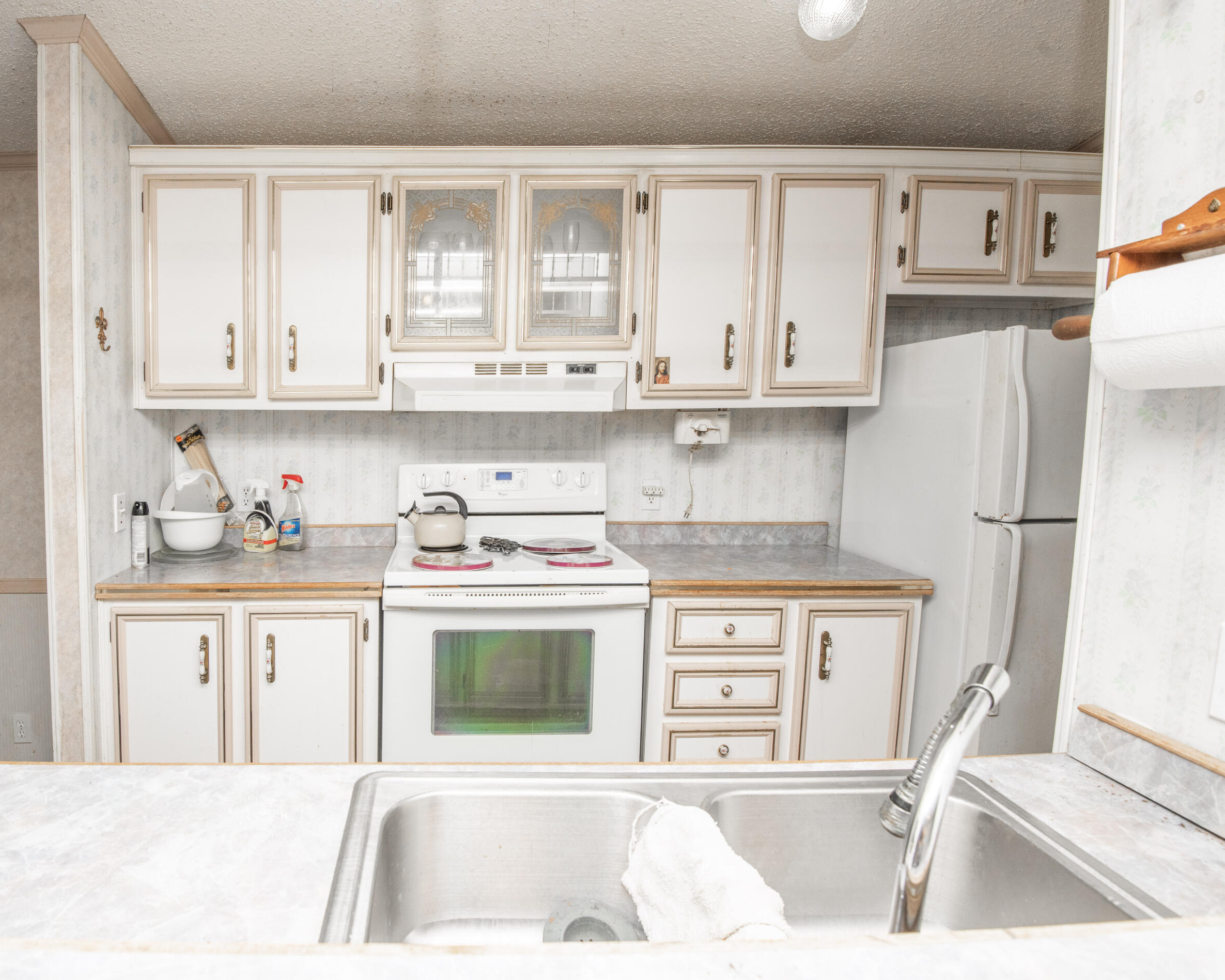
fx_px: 689
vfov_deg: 70.9
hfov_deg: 82.0
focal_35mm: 19
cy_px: 492
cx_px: 475
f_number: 9
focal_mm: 16
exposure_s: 1/250
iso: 400
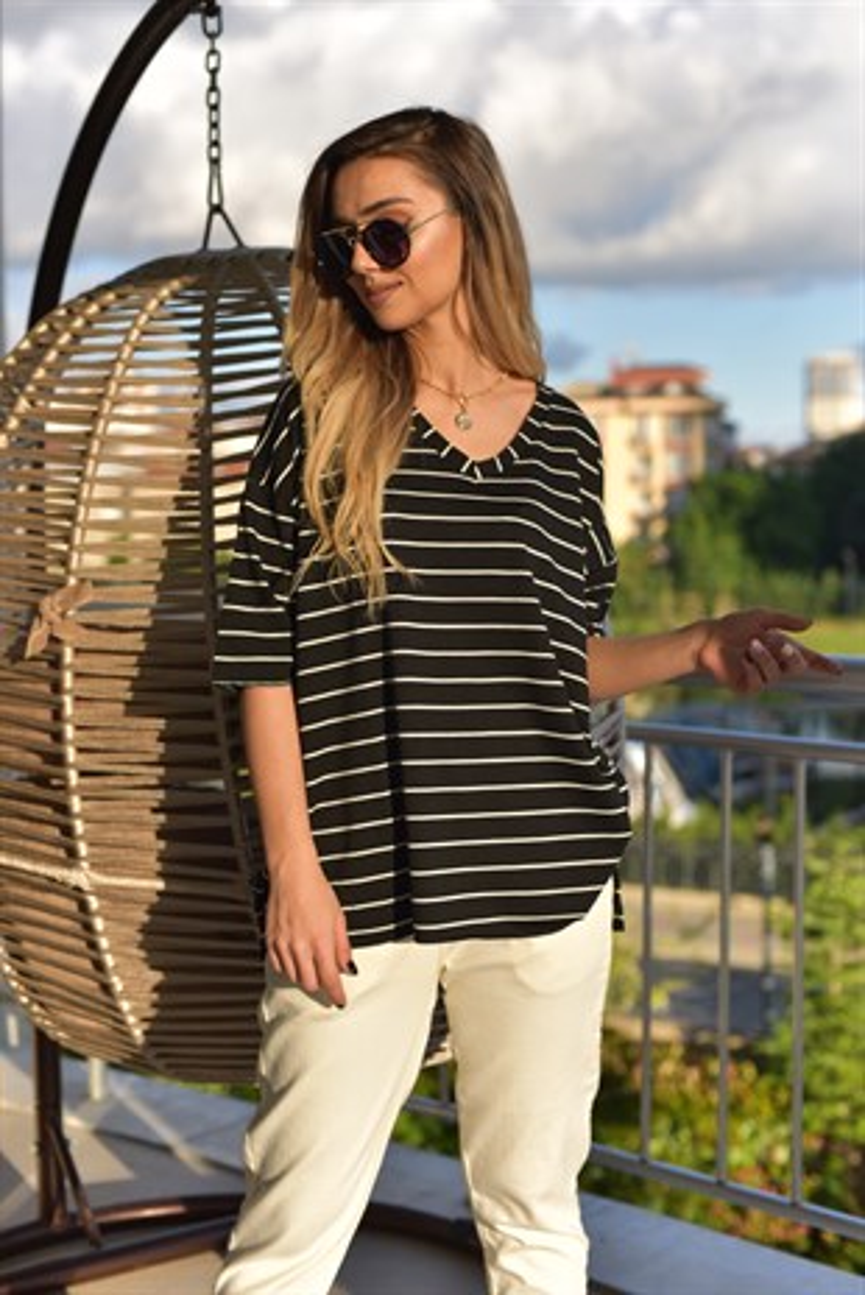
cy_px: 648
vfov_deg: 39.6
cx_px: 432
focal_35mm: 50
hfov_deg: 27.0
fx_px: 1799
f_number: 3.5
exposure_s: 1/8000
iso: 800
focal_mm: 50
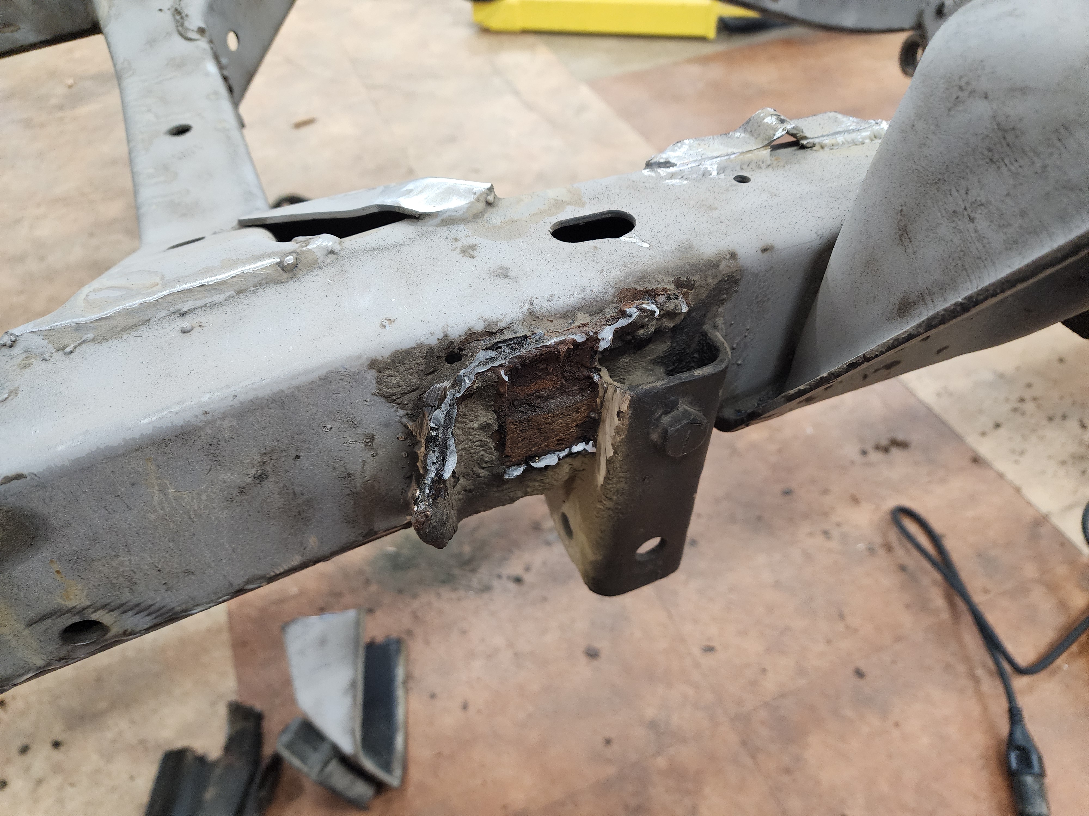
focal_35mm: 23
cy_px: 408
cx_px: 544
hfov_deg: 73.9
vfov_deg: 58.9
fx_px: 724
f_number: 1.8
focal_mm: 6.4
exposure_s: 1/120
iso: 640
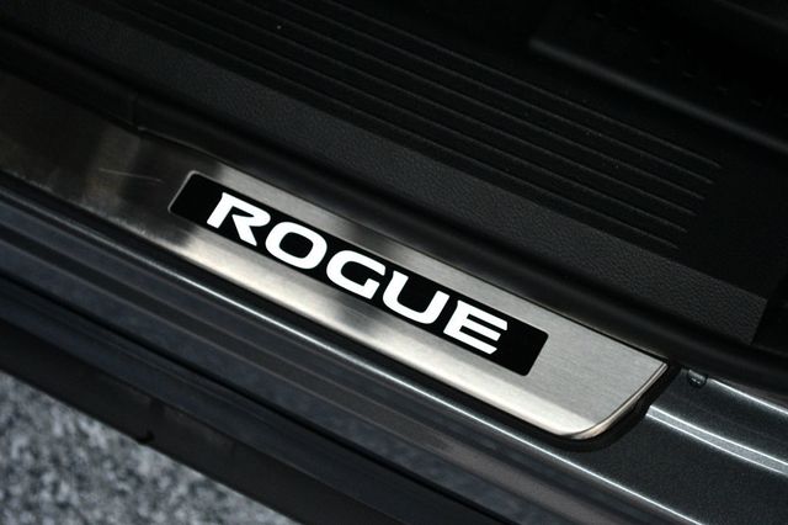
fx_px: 1794
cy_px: 262
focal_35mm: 82
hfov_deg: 24.8
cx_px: 394
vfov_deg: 16.6
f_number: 5.6
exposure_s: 1/100
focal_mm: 55
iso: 3200
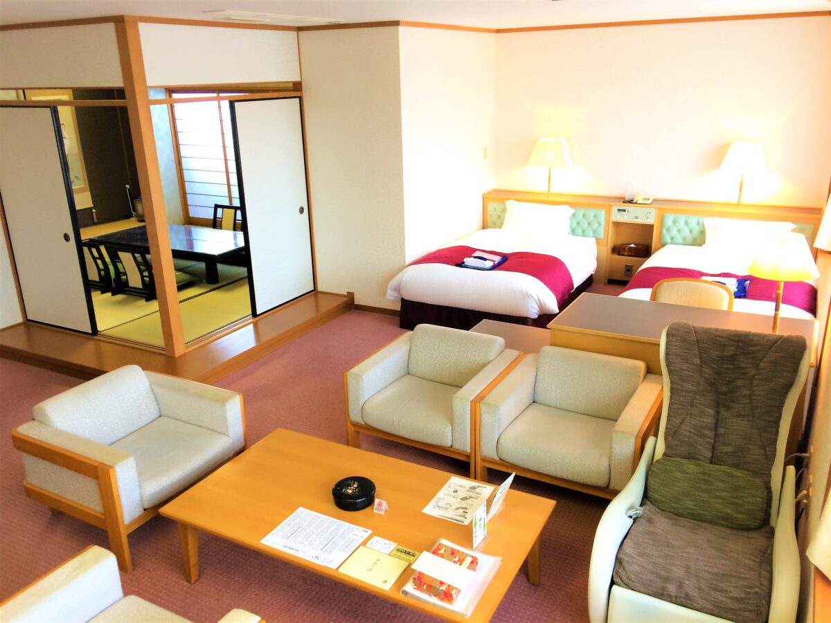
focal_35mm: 29
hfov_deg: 61.7
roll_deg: +1.6
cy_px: 312
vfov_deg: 48.2
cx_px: 416
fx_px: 696
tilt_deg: -19.0
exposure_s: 1/30
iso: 64
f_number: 2.2
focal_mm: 4.15
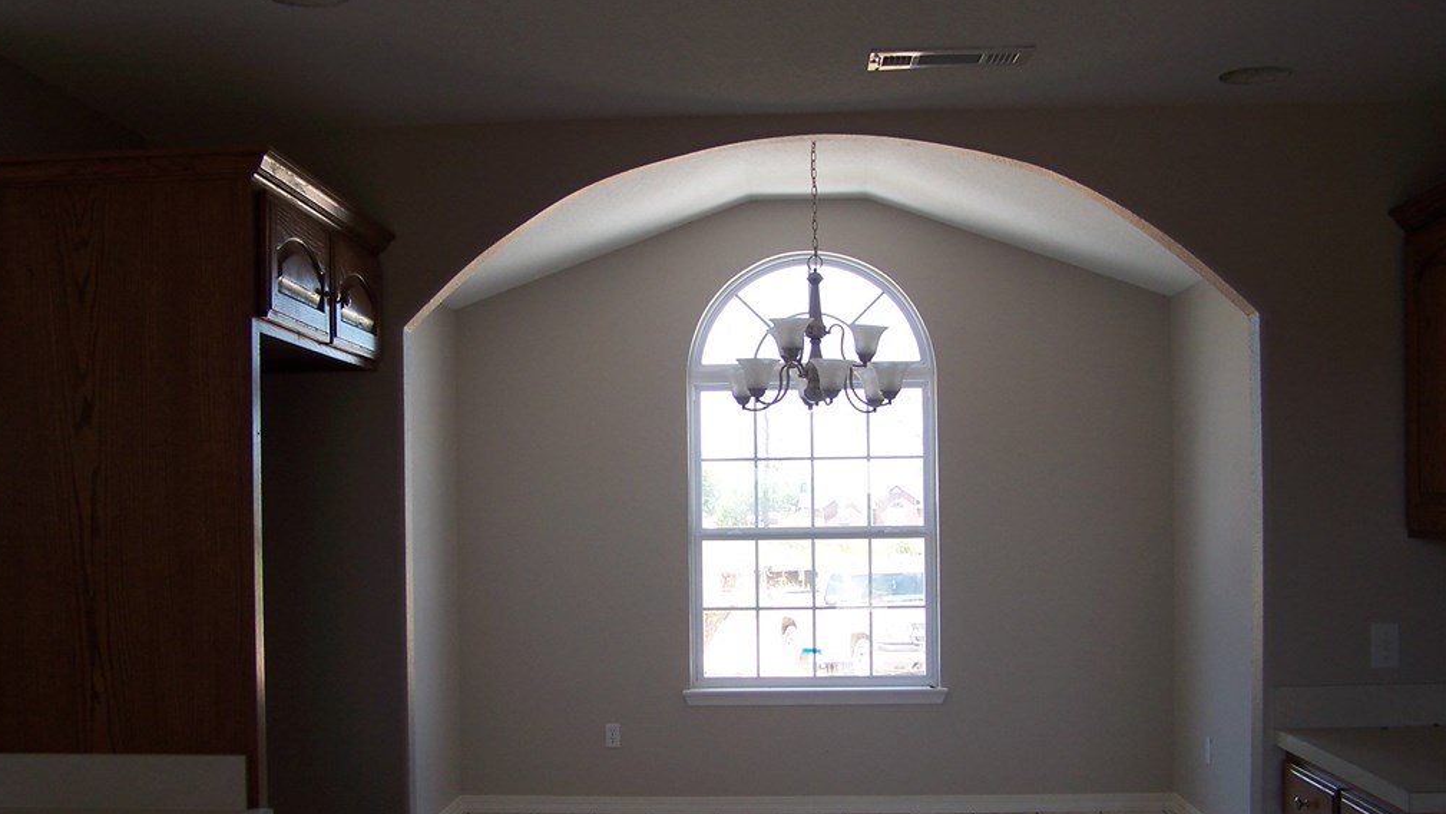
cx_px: 714
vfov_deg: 28.3
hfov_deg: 48.3
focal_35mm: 42
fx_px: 1611
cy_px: 473
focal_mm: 6.3
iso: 80
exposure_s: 1/100
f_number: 2.8
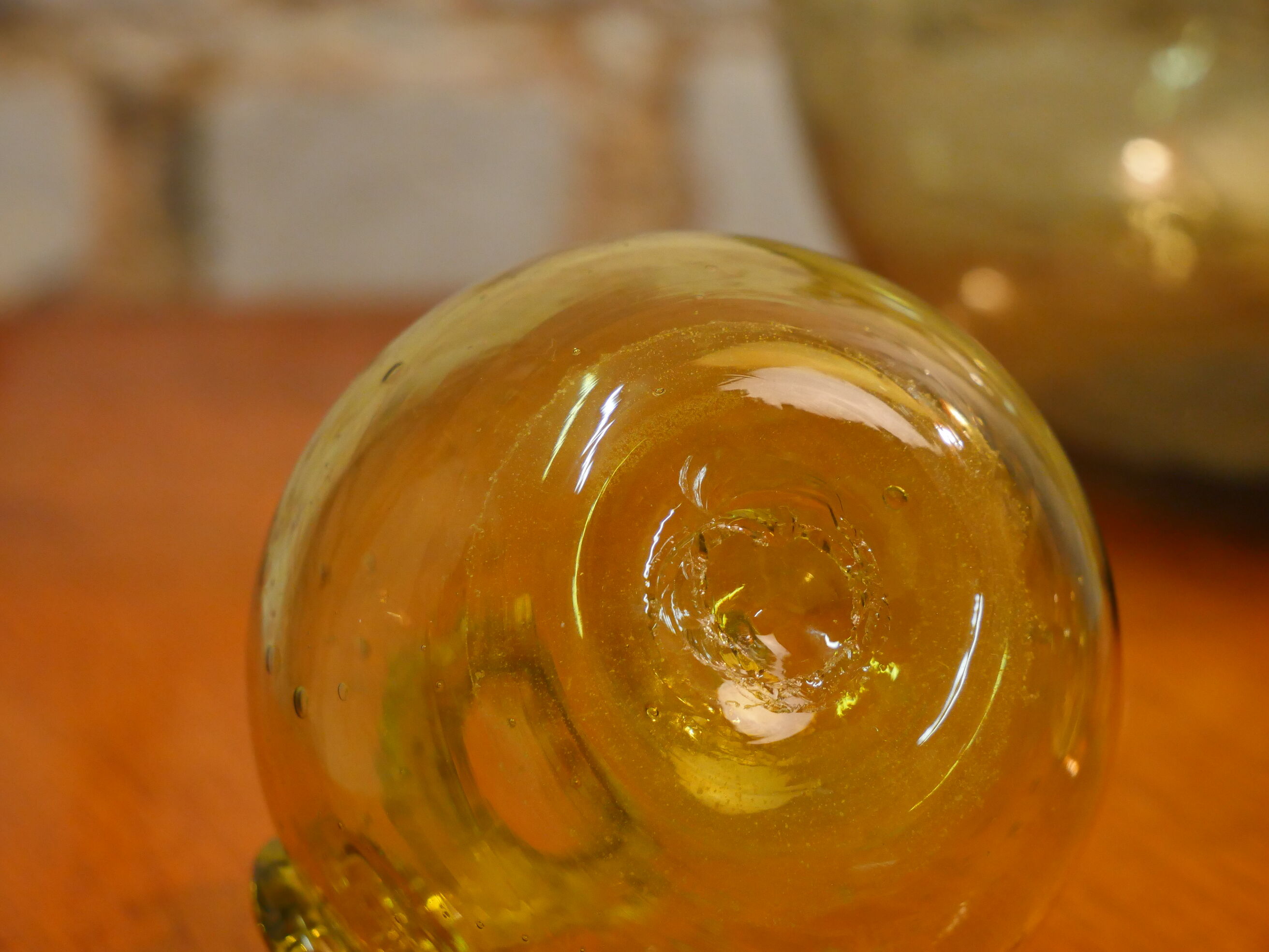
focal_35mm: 120
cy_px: 476
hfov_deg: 16.4
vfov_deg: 12.3
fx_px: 4399
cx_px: 634
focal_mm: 60
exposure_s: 1/40
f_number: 5.6
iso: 1600
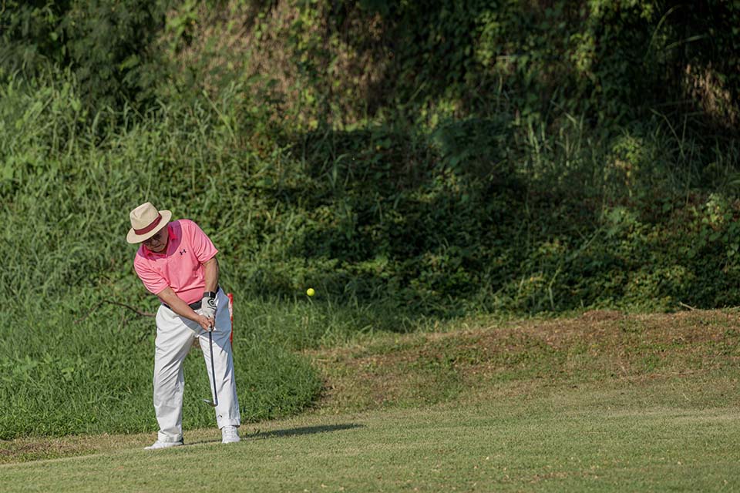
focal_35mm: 200
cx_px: 370
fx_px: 4111
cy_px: 246
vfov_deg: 6.9
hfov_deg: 10.3
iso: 560
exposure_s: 1/4000
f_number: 4
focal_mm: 200
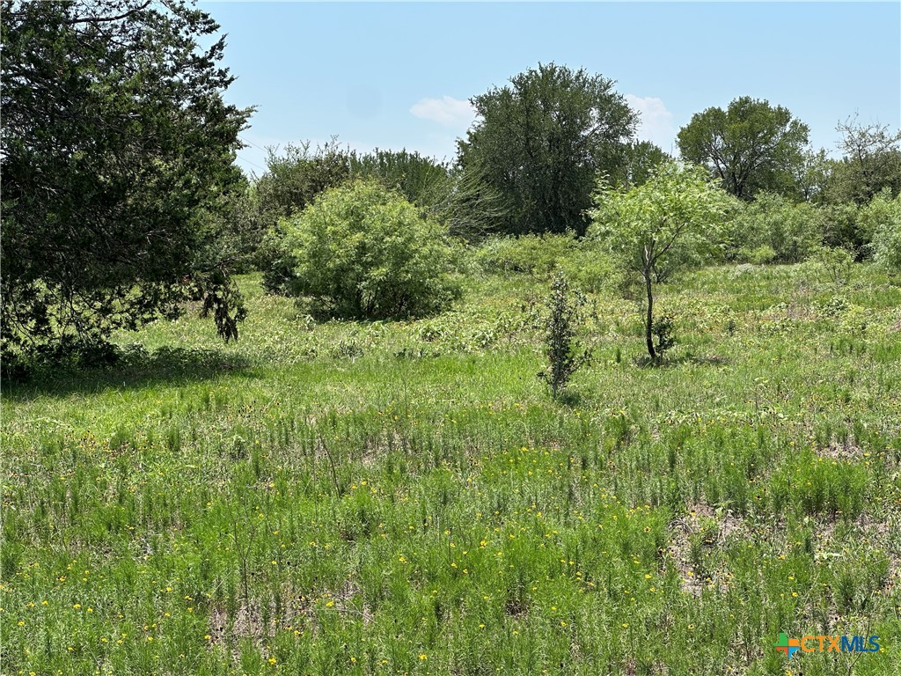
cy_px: 338
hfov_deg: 25.3
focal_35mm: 77
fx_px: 2004
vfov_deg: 19.1
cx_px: 450
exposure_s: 1/440
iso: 32
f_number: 2.8
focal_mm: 9
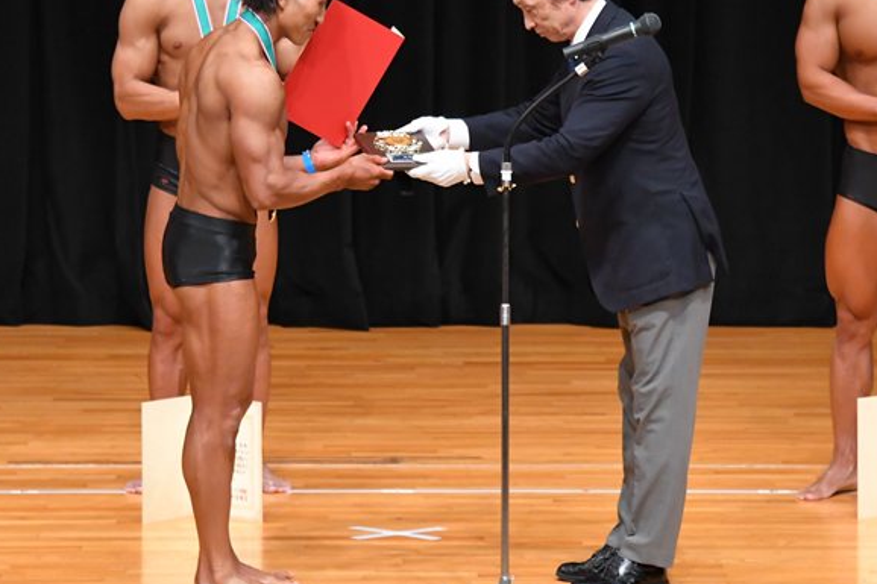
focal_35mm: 362
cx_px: 447
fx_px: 8816
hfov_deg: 5.7
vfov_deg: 3.8
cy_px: 246
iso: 4000
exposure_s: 1/400
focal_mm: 180
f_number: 5.6
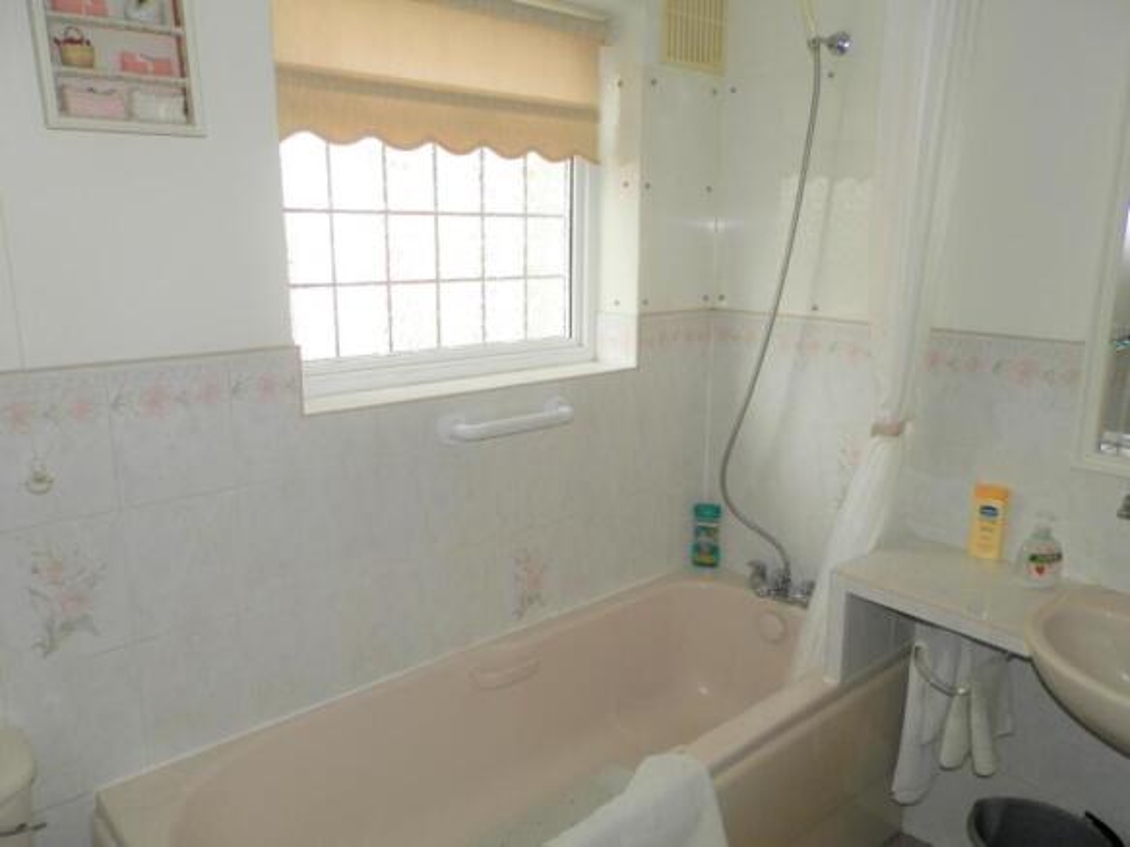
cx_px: 565
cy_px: 424
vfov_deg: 54.9
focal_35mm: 25
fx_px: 816
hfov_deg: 69.4
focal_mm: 4.5
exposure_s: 1/50
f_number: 3.1
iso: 80
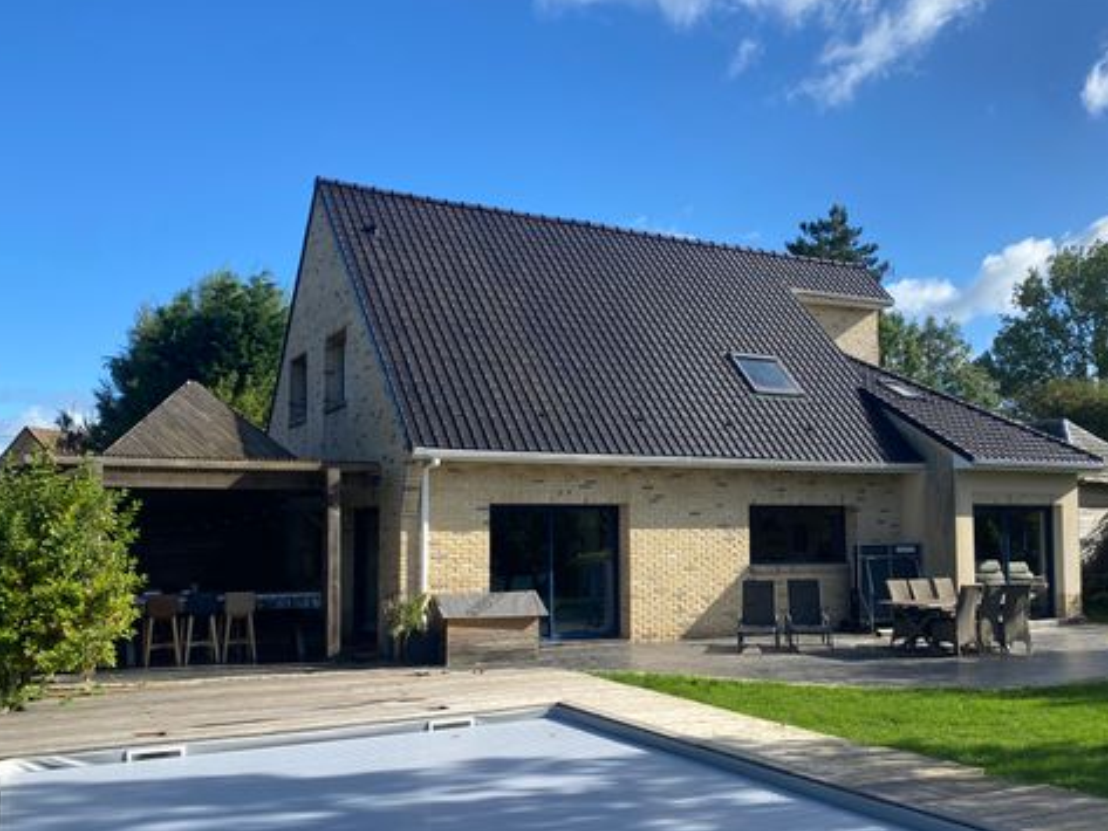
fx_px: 1057
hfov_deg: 55.2
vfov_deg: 42.8
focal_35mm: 33
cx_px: 628
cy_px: 478
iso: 32
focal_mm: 4.25
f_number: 1.8
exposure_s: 1/1961
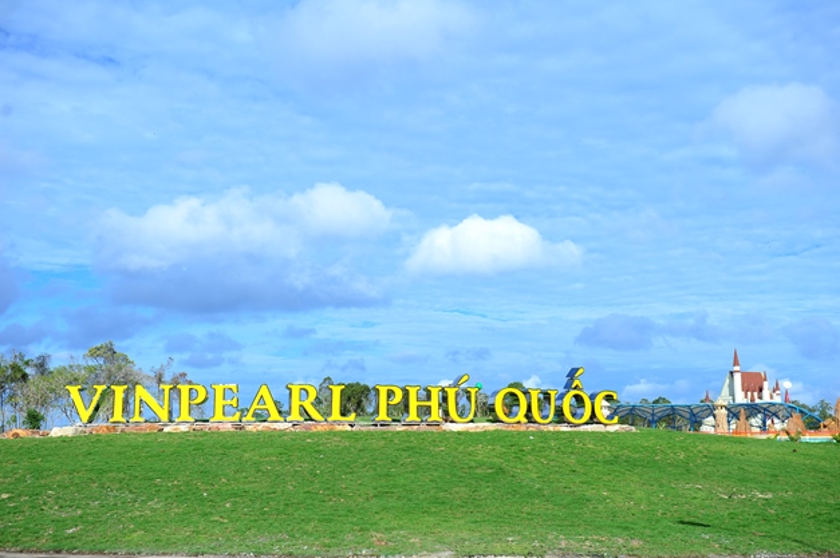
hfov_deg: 40.4
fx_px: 1142
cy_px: 277
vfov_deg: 27.5
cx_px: 426
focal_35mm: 49
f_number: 4
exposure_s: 1/1250
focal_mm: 48
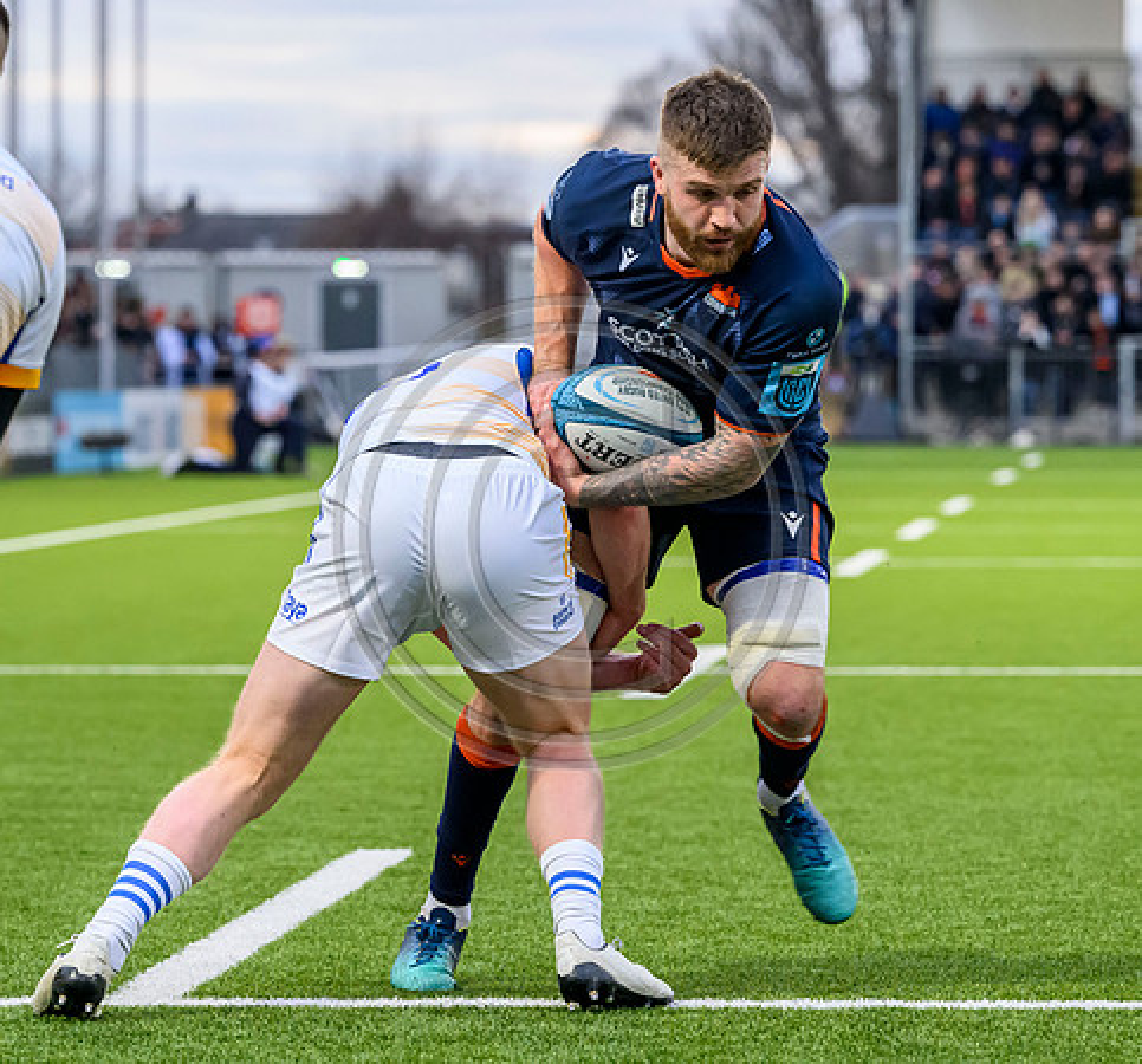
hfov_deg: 7.1
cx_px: 750
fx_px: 9256
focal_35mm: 257
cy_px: 497
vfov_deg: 6.6
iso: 4000
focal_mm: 145
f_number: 4.5
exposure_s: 1/800
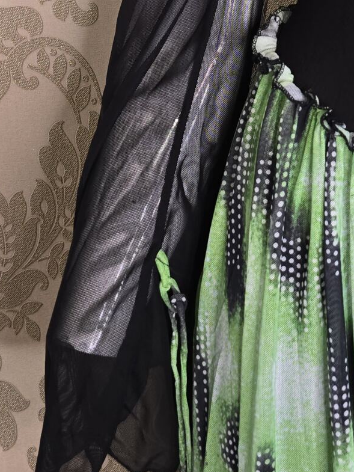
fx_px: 1022
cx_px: 502
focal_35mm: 75
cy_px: -144
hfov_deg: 17.9
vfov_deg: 23.0
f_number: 1.7
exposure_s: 1/50
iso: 32
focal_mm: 6.3
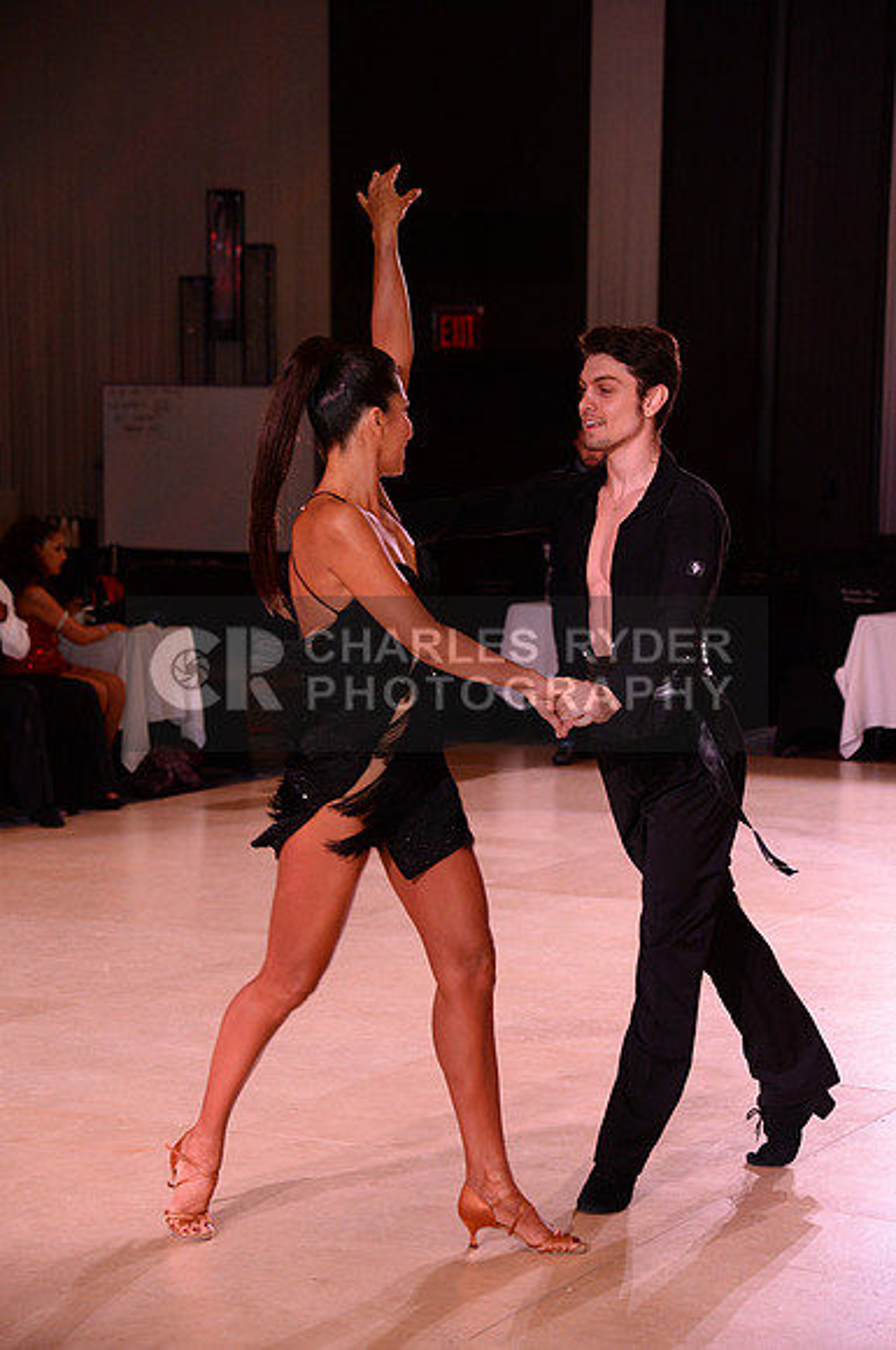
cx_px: 448
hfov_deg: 16.0
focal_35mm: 85
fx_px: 3183
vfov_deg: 23.9
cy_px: 675
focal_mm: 85
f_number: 5.6
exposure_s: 1/250
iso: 2500
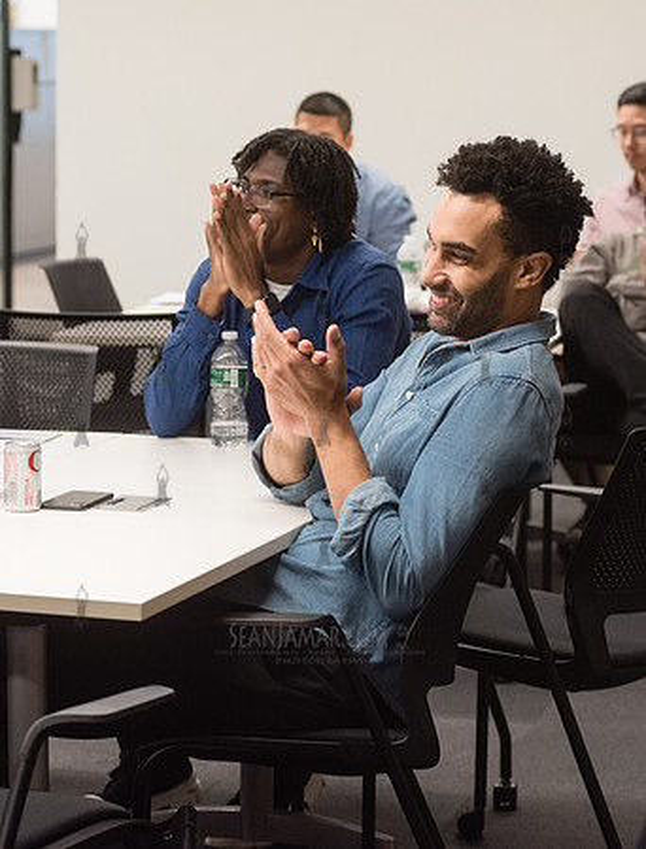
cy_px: 424
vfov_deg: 17.1
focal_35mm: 115
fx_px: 2832
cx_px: 411
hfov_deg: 13.0
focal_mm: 80
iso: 2500
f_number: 4
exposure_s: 1/250
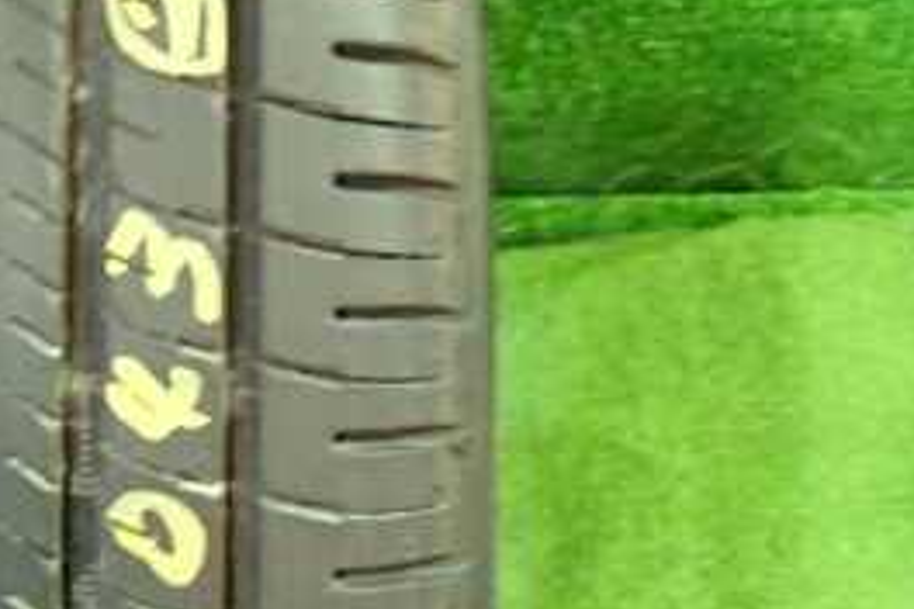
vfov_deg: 18.9
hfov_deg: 26.3
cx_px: -80
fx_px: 1802
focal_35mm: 71
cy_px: 69
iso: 800
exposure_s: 1/13
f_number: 3.2
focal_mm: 5.4
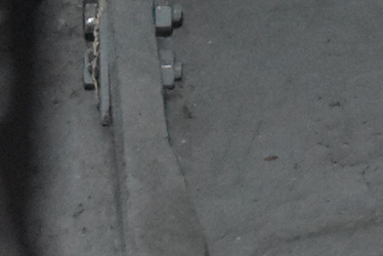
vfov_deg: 4.9
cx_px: 662
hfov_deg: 7.2
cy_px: -321
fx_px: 2951
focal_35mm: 277
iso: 6400
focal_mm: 29
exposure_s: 1/60
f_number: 4.5
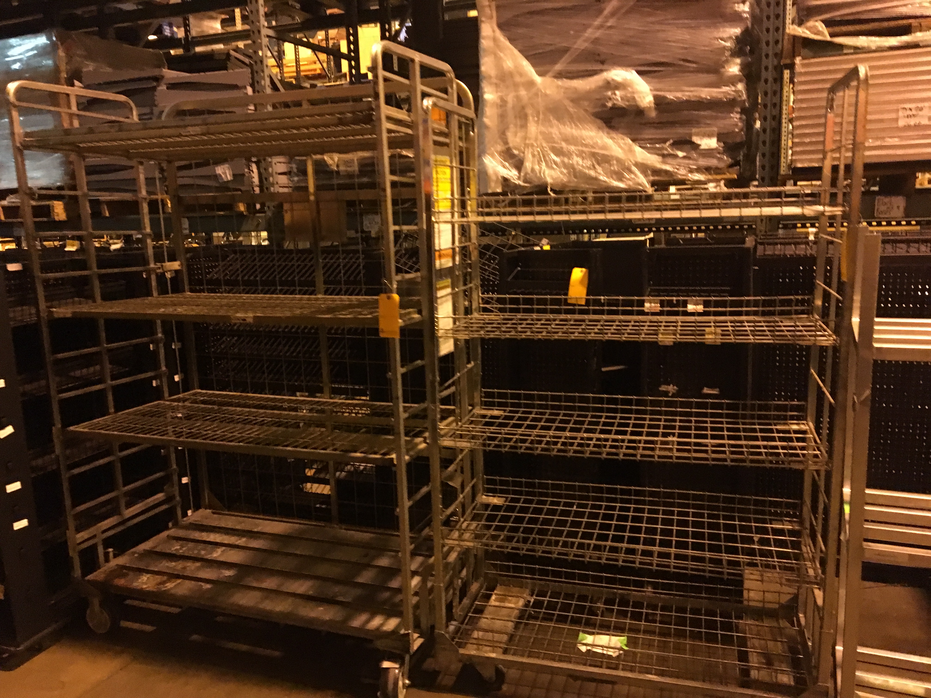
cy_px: 349
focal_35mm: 29
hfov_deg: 61.7
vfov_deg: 48.2
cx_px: 466
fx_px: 780
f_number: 2.2
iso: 320
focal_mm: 4.15
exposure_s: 1/15
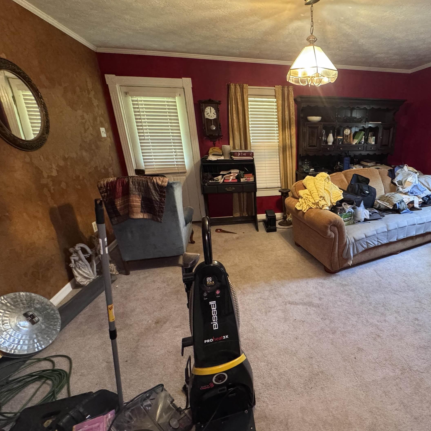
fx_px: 254
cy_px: 218
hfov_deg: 77.1
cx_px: 300
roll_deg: +0.5
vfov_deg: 80.7
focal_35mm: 18
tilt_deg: -19.2
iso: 800
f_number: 2.2
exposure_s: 1/60
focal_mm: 2.22
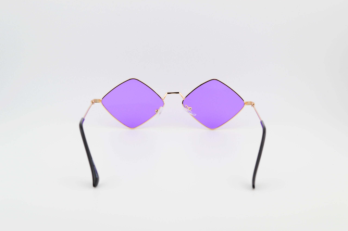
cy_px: 116
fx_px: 579
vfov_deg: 22.6
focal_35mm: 60
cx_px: 174
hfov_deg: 33.4
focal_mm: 40
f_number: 11
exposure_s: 1/125
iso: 200
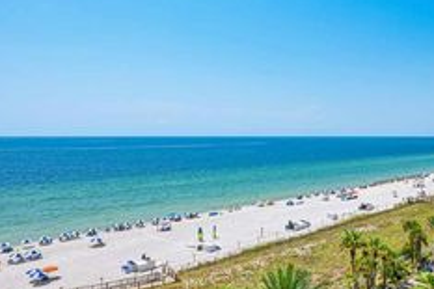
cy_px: 135
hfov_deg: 54.2
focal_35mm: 30
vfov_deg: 43.5
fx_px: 361
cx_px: 389
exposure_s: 1/800
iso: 400
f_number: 11
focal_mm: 14
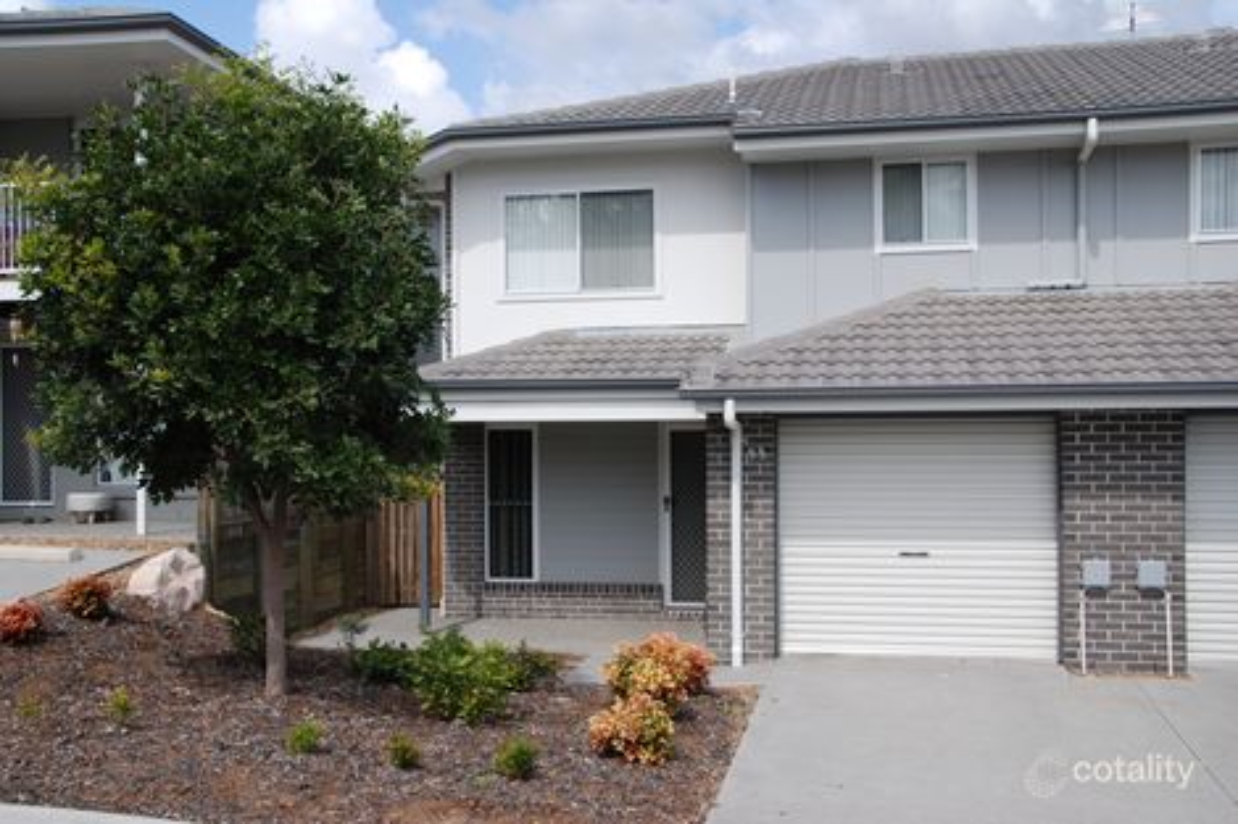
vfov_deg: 35.5
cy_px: 412
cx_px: 619
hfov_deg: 51.3
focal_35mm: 38
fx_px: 1289
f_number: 7.1
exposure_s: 1/200
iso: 100
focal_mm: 25
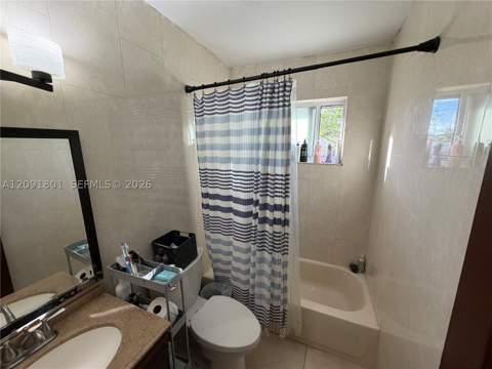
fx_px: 199
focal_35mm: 14
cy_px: 184
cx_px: 246
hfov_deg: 102.1
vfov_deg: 85.7
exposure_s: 1/120
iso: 200
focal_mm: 2.22
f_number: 2.2
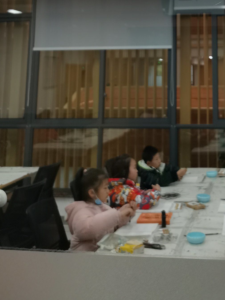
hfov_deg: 26.7
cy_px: -2
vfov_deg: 33.1
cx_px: 196
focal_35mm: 53
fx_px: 459
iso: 200
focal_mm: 4.75
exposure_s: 1/100
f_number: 1.8
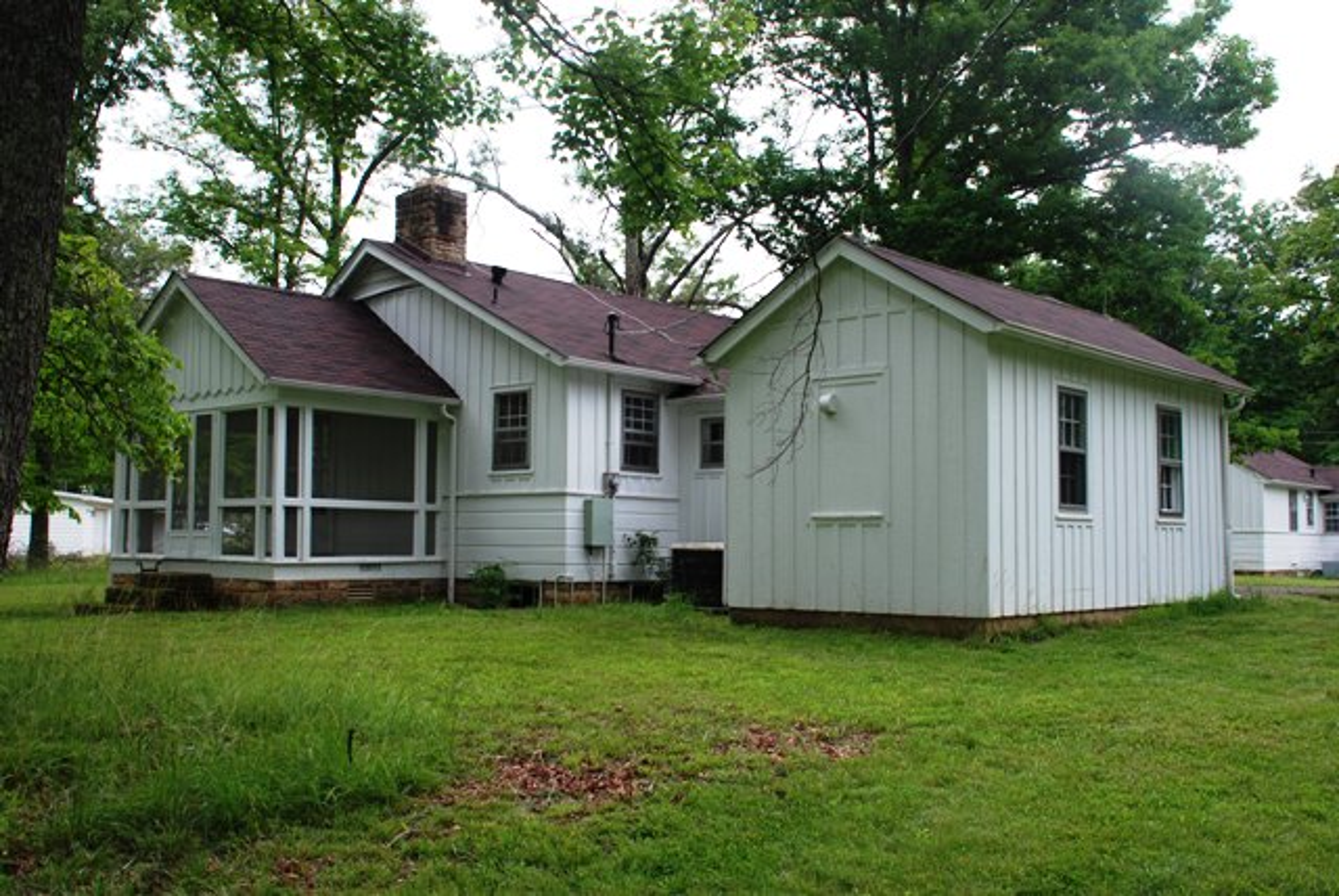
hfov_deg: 53.1
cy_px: 448
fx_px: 1340
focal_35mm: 36
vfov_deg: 36.9
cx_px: 670
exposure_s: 1/125
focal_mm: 24
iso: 100
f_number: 5.6
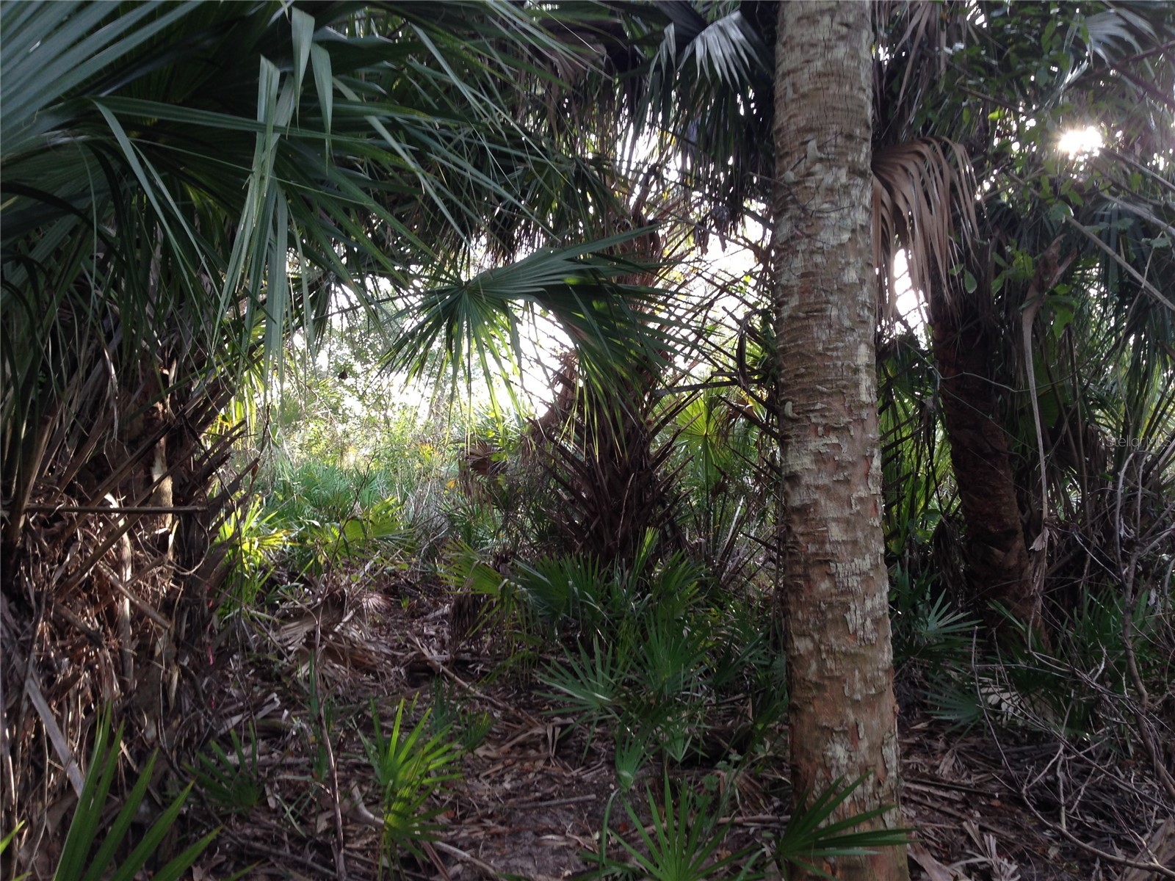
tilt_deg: +0.9
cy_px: 440
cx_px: 588
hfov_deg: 55.4
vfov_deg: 42.9
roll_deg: -0.1
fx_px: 1120
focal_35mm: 33
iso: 50
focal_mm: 4.12
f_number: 2.4
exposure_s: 1/40
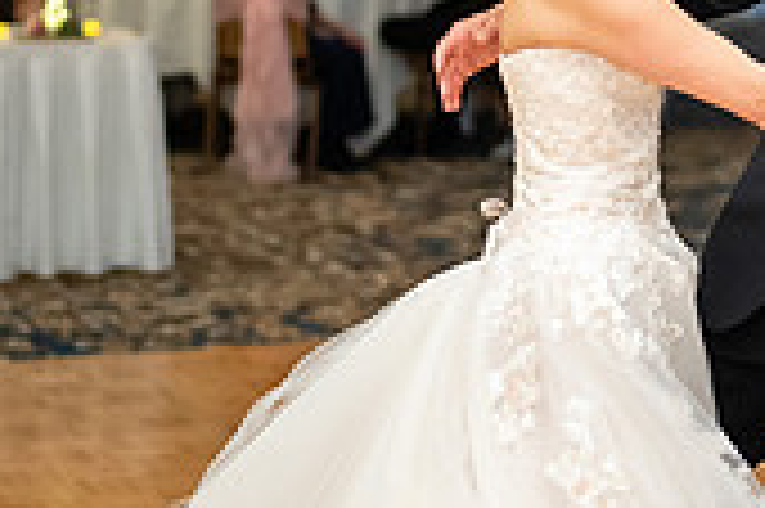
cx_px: 700
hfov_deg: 15.1
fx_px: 2845
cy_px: 213
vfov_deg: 10.2
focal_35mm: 134
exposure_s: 1/320
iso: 2000
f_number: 1.2
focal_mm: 35
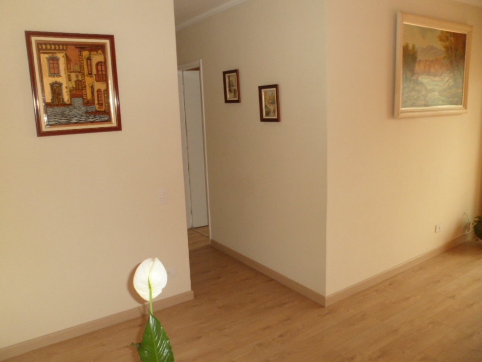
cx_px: 233
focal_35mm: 27
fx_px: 376
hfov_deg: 65.3
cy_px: 176
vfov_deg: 51.4
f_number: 3.3
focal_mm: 4.9
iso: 120
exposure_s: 1/45
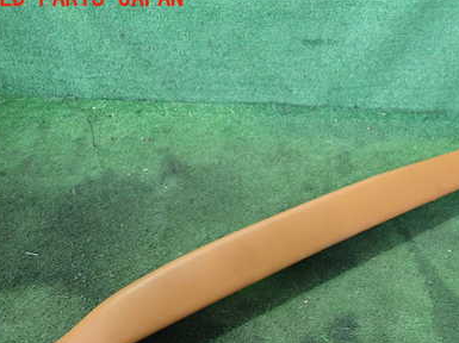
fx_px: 517
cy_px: 251
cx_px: 324
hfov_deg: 46.7
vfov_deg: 36.0
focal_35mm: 39
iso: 500
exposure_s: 1/30
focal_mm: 4.5
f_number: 2
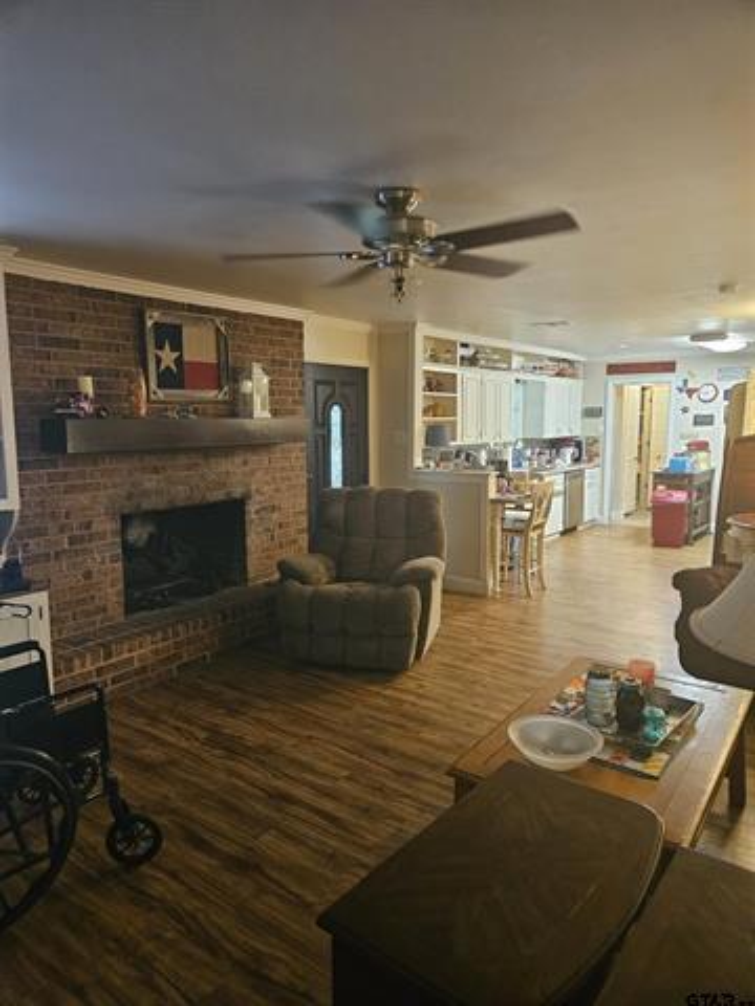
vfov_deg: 73.9
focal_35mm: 23
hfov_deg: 58.9
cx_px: 378
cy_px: 503
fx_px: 669
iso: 640
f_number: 1.8
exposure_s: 1/30
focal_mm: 5.4
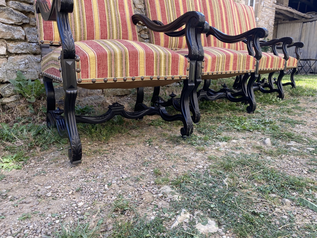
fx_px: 238
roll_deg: -1.8
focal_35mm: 26
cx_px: 158
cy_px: 119
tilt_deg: -10.2
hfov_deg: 67.3
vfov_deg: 53.1
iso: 32
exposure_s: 1/291
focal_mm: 4.25
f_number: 1.8
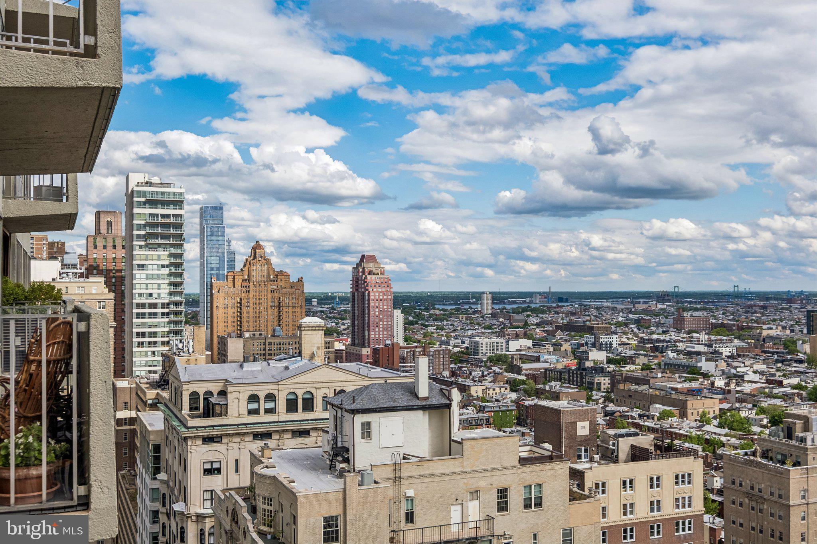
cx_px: 408
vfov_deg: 36.9
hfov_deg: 53.1
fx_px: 817
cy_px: 272
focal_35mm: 36
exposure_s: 1/800
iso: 250
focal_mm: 24
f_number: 8
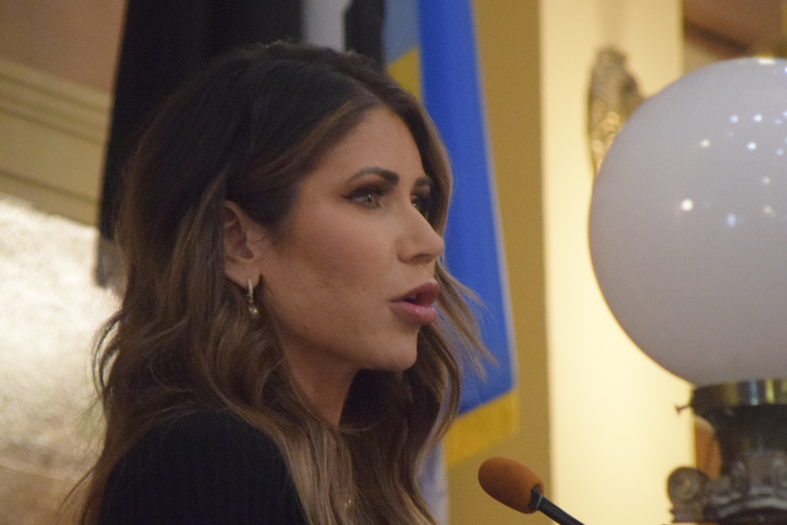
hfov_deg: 4.1
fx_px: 10930
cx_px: 279
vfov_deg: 2.7
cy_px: 322
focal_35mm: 500
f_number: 6.3
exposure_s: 1/125
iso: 6400
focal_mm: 200
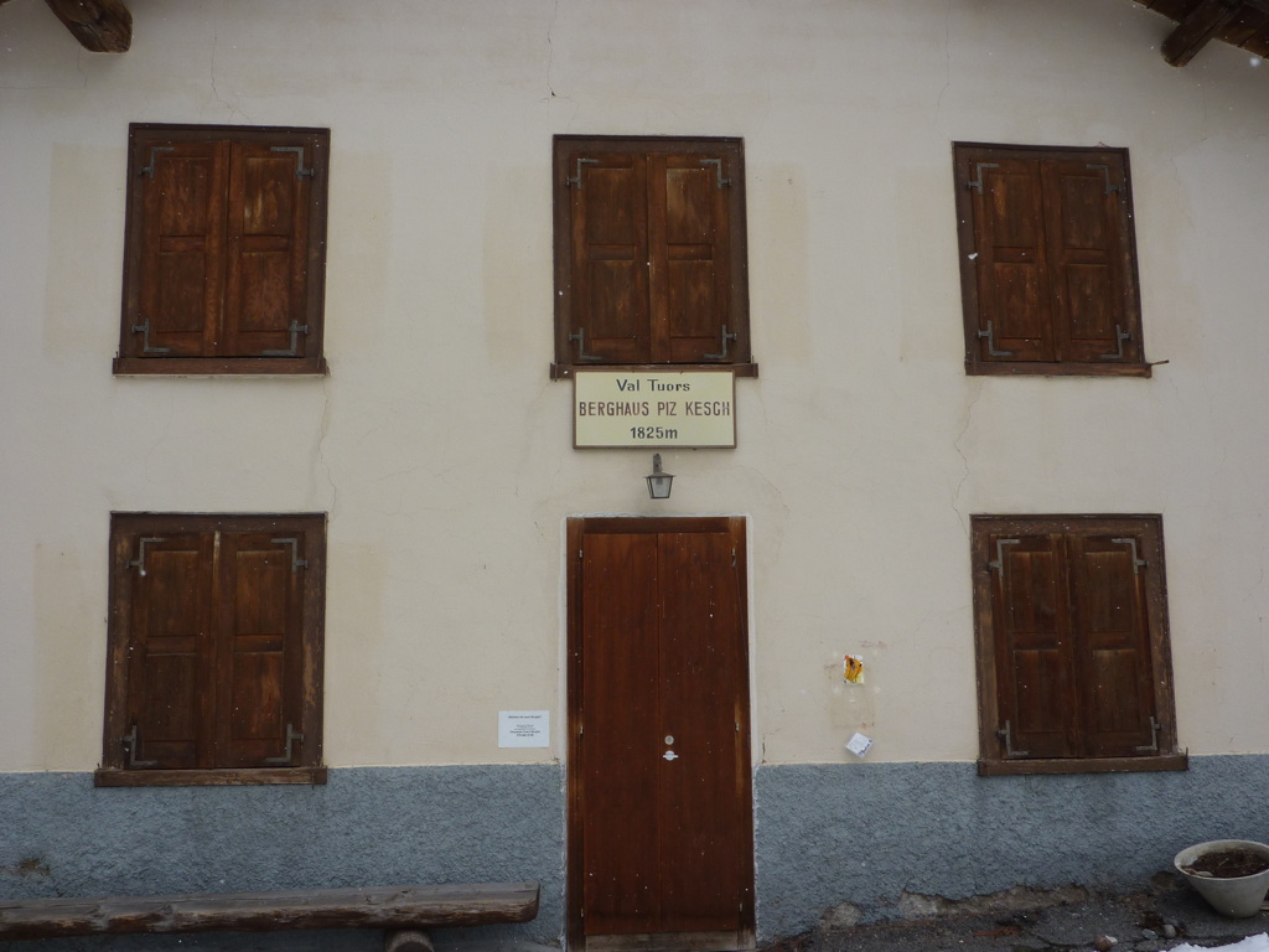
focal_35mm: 29
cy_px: 476
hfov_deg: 61.7
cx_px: 634
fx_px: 1063
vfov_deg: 48.2
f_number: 5.6
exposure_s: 1/1000
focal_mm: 4.7
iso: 80
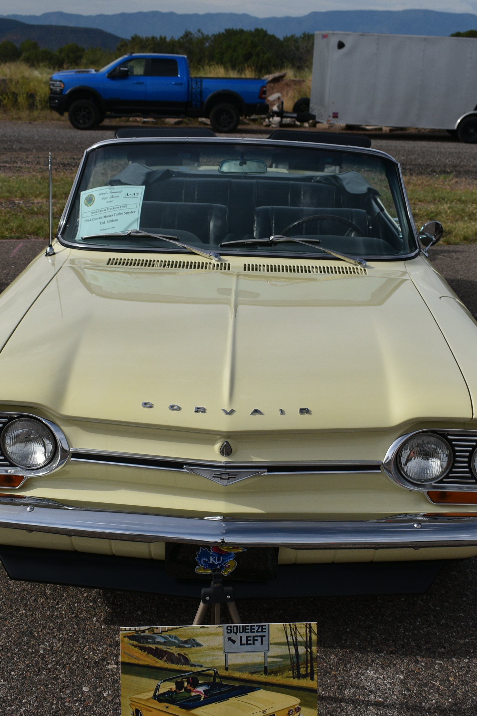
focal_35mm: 46
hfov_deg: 29.2
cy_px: 350
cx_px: 241
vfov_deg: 42.7
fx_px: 914
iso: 160
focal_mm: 20
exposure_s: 1/1000
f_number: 5
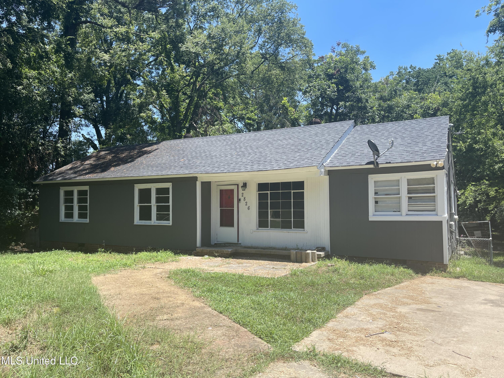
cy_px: 189
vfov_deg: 54.9
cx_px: 252
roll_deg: -0.2
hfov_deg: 69.4
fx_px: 364
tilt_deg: +1.1
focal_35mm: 25
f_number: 1.6
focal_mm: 5.1
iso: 32
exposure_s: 1/1795
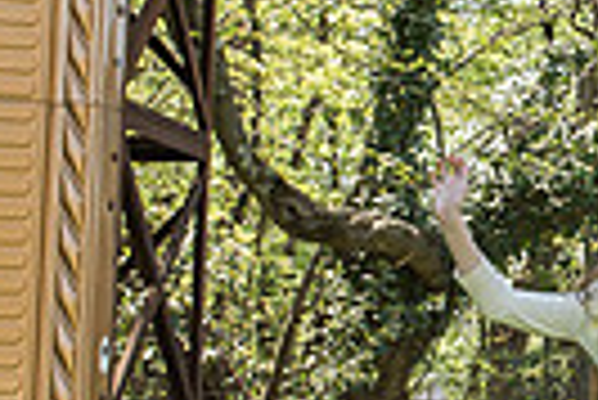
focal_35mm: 109
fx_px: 1813
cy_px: 169
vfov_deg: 12.6
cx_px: 728
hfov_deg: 17.8
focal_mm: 24
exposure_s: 1/800
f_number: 4
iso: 400
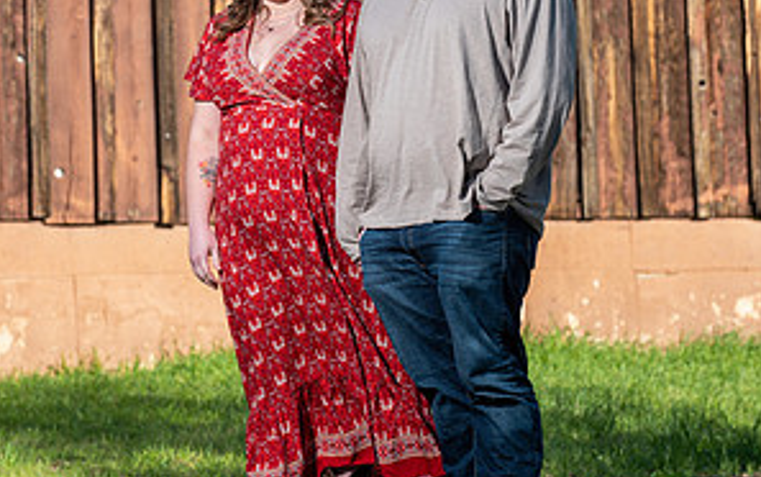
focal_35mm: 216
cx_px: 379
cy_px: 82
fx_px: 4482
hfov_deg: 9.7
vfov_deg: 6.1
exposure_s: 1/250
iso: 160
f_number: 5.6
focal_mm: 140
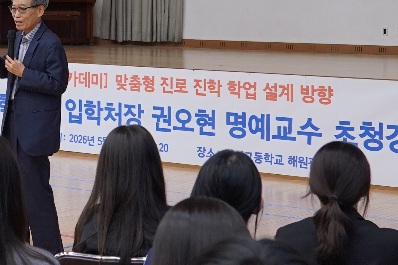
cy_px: -32
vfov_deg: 12.2
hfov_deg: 18.1
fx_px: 1216
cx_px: -5
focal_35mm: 110
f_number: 4
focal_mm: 25
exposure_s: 1/40
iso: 400
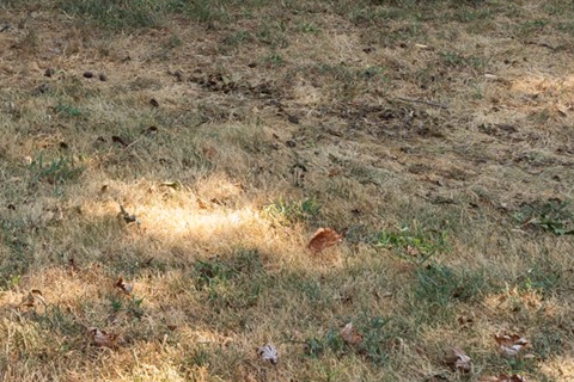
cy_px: -365
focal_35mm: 108
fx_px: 1717
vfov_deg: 11.5
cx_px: -267
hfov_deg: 17.3
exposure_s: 1/50
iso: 320
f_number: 8
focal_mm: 25.4
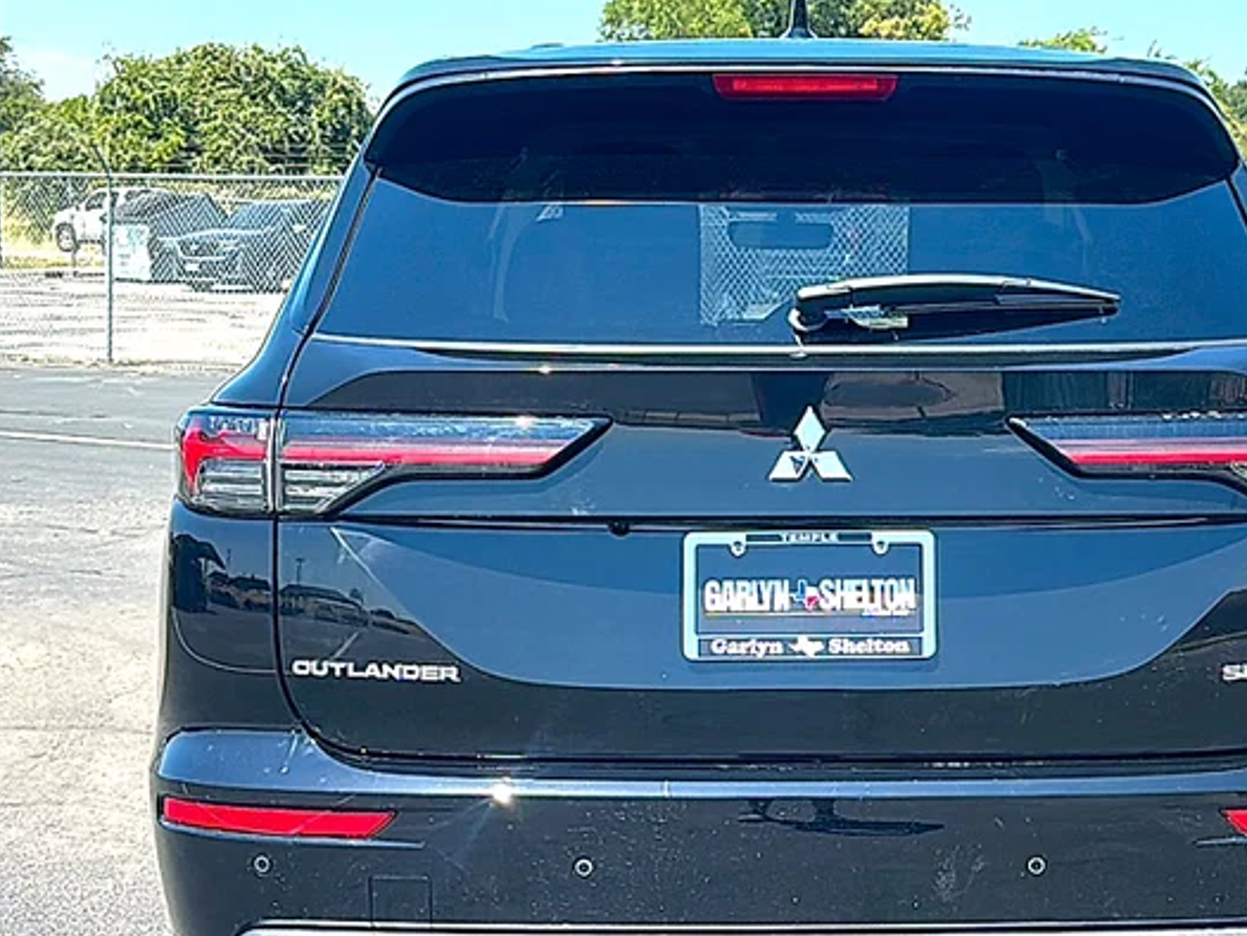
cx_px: 829
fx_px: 2018
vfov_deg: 26.0
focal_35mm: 56
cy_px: 612
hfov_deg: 34.0
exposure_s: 1/2037
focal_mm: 6.86
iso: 80
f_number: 1.78
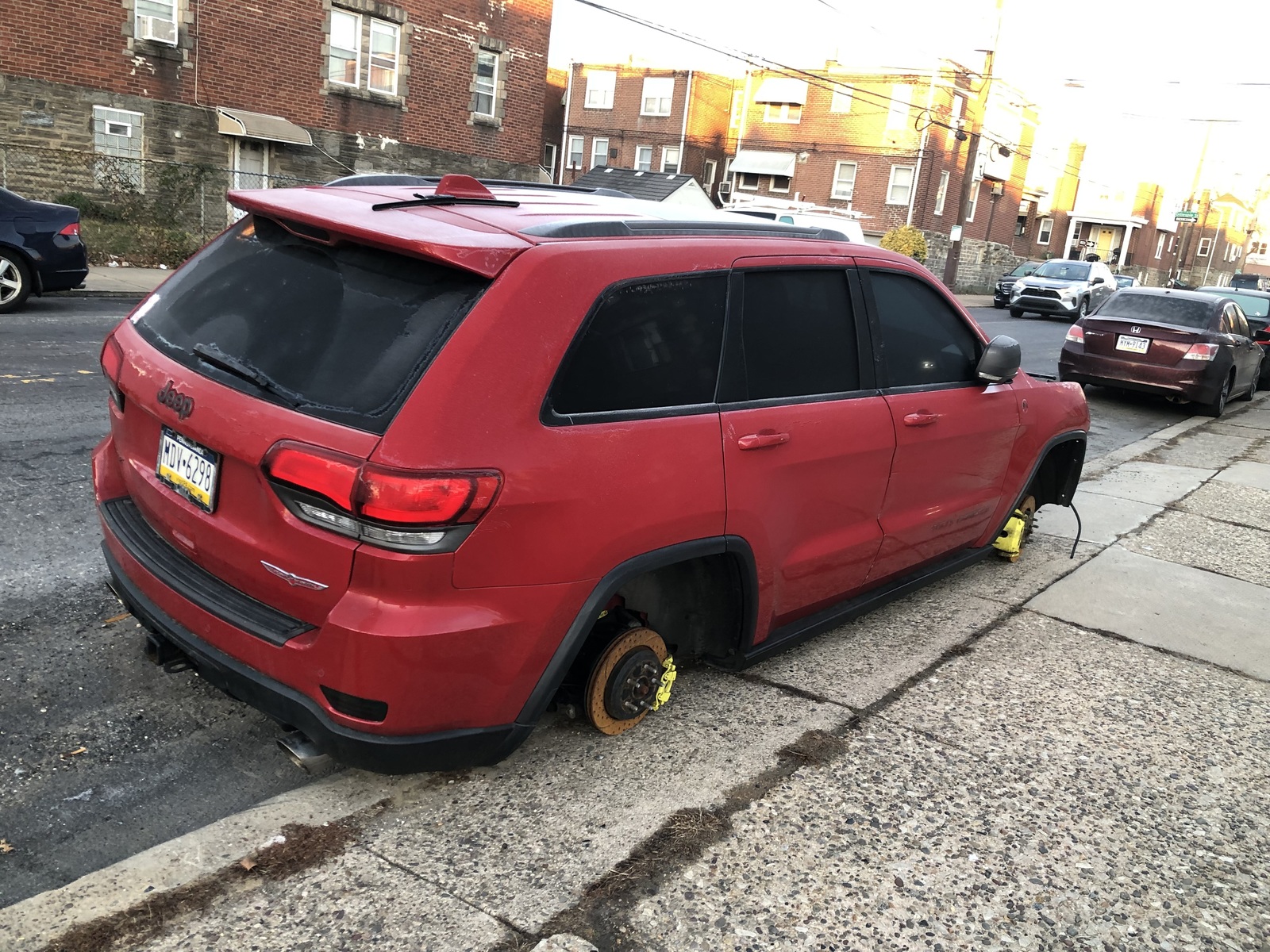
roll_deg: -7.5
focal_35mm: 28
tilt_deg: -11.0
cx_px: 635
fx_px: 1027
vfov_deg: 49.7
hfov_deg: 63.4
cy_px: 476
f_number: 1.8
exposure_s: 1/30
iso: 25
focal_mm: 4
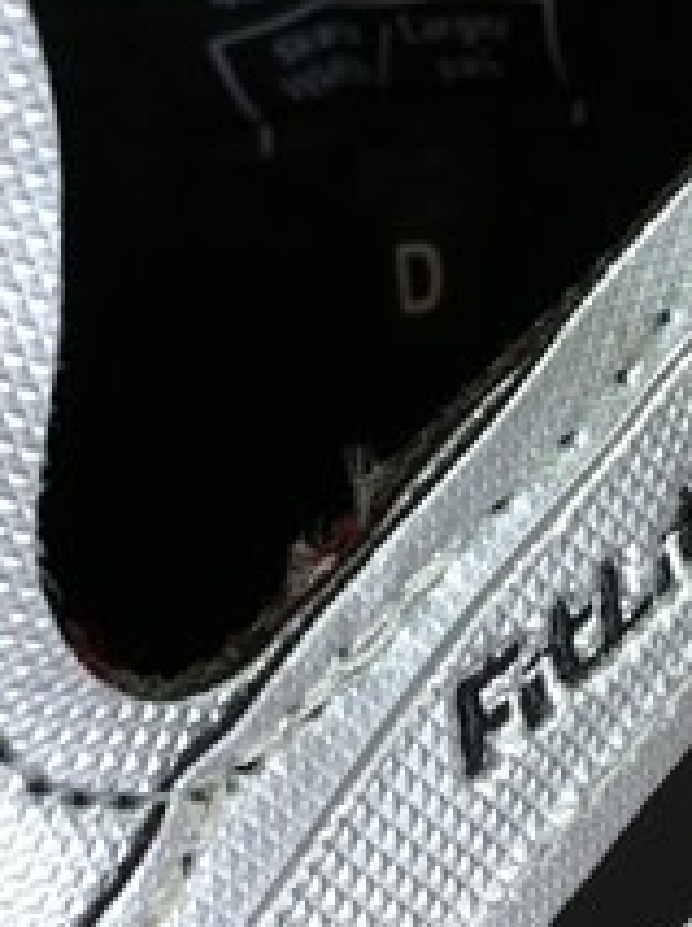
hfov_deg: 14.9
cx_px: 431
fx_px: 2647
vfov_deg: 19.8
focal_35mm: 99
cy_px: 274
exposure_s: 1/20
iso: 80
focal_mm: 3.85
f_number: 2.8
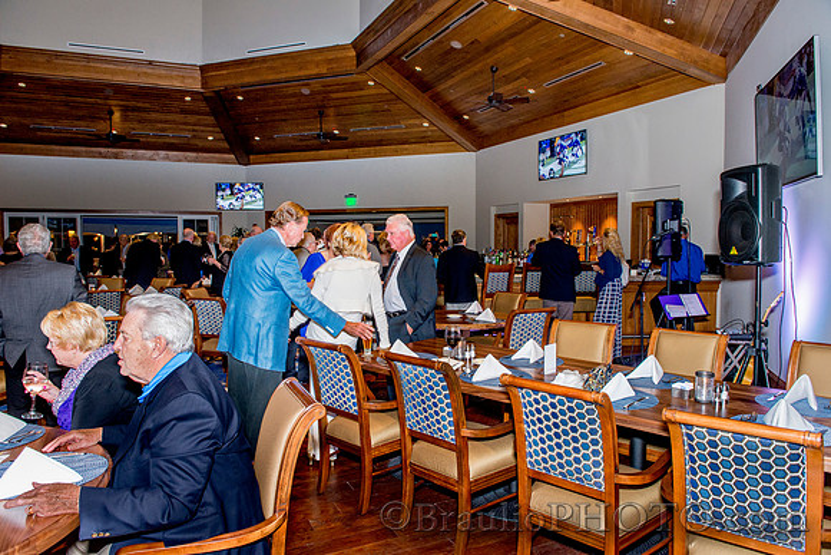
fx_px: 554
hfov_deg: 73.7
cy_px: 278
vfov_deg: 53.2
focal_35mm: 24
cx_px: 416
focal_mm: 24
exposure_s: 1/80
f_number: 6.3
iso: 1250
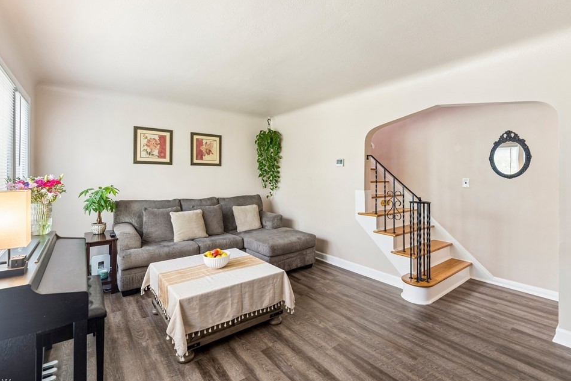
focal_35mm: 16
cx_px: 277
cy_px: 174
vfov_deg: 73.6
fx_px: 254
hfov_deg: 96.7
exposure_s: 1/30
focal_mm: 14
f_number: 4.5
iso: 200
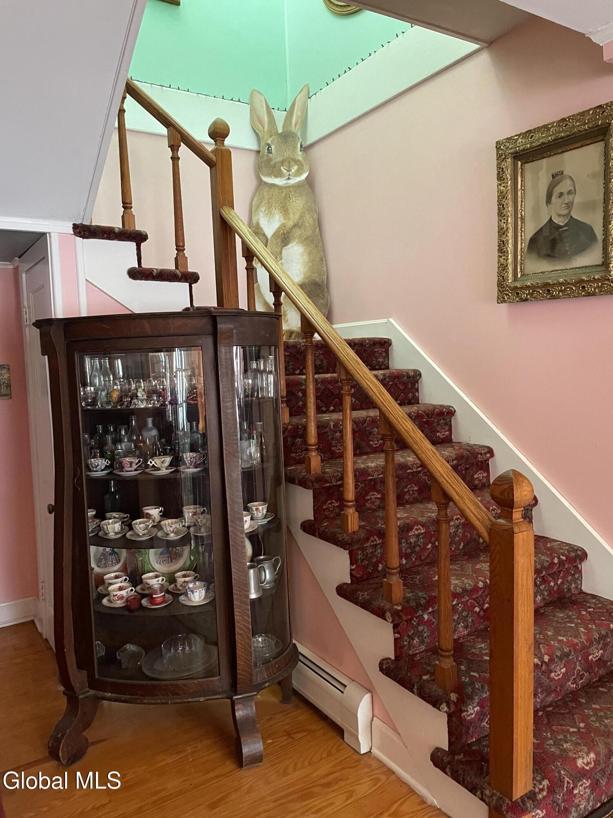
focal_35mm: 26
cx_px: 306
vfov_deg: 67.3
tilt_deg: -3.5
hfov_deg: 53.1
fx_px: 614
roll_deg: +2.1
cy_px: 409
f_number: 1.6
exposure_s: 1/40
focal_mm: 4.2
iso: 640
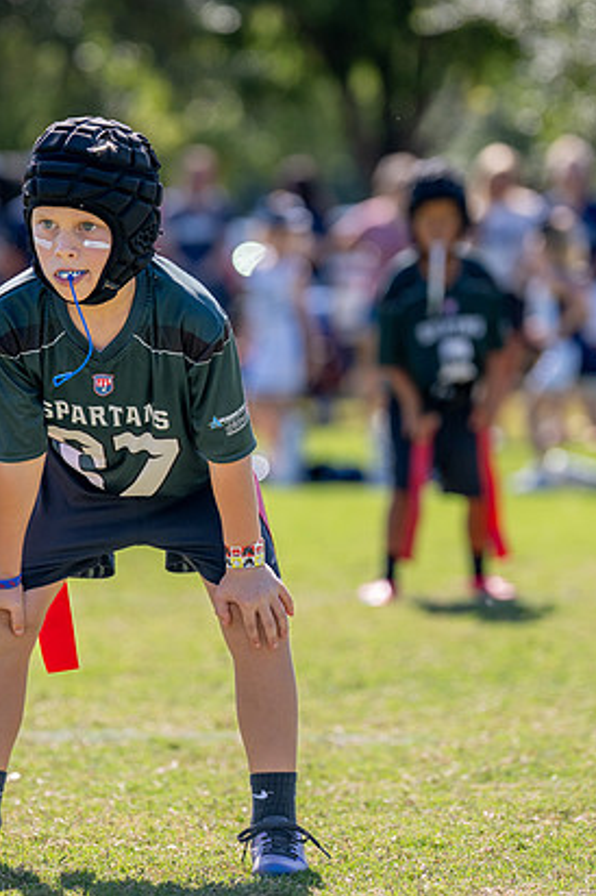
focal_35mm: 237
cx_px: 178
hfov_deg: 5.8
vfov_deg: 8.7
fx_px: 5895
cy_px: 401
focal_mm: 136
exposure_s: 1/2000
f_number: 2.8
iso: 200
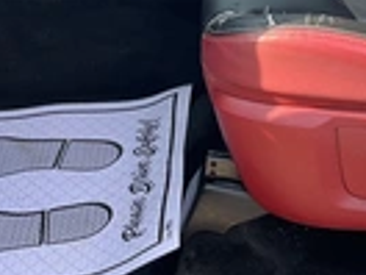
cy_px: -122
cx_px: 241
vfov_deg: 15.6
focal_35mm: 88
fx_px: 930
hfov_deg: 22.2
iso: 25
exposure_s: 1/122
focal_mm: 3
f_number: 1.8
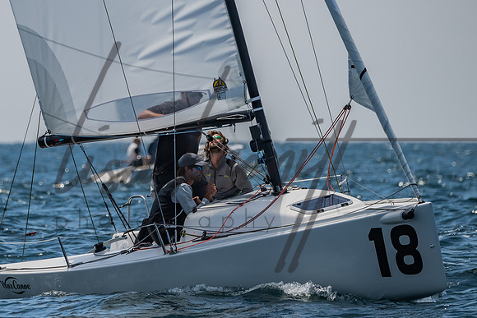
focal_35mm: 672
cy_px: 163
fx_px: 8907
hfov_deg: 3.1
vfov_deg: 2.0
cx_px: 153
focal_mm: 360
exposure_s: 1/2500
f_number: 6.3
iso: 400
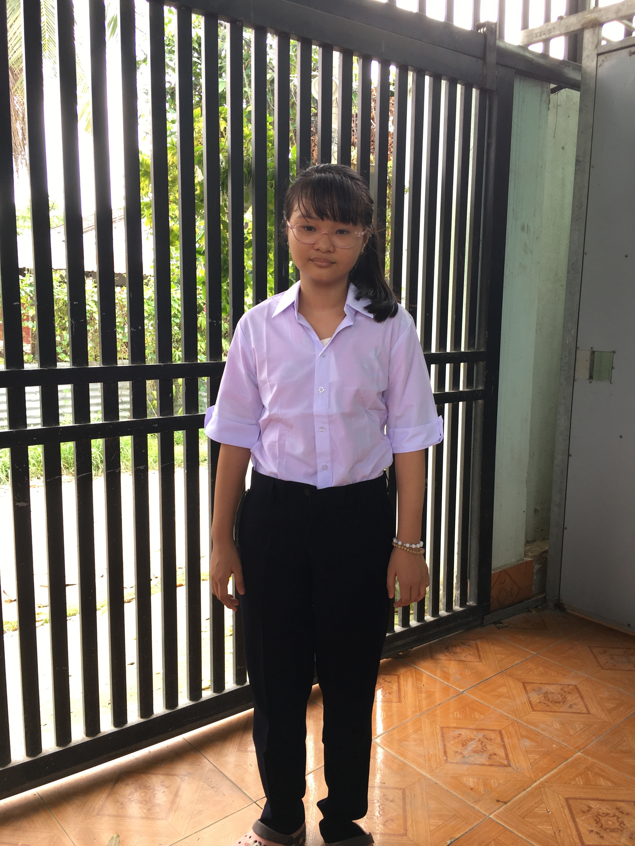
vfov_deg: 61.7
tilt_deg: -7.1
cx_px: 318
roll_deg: -1.4
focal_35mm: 29
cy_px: 423
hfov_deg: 48.2
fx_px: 709
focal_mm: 4.15
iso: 25
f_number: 2.2
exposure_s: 1/50
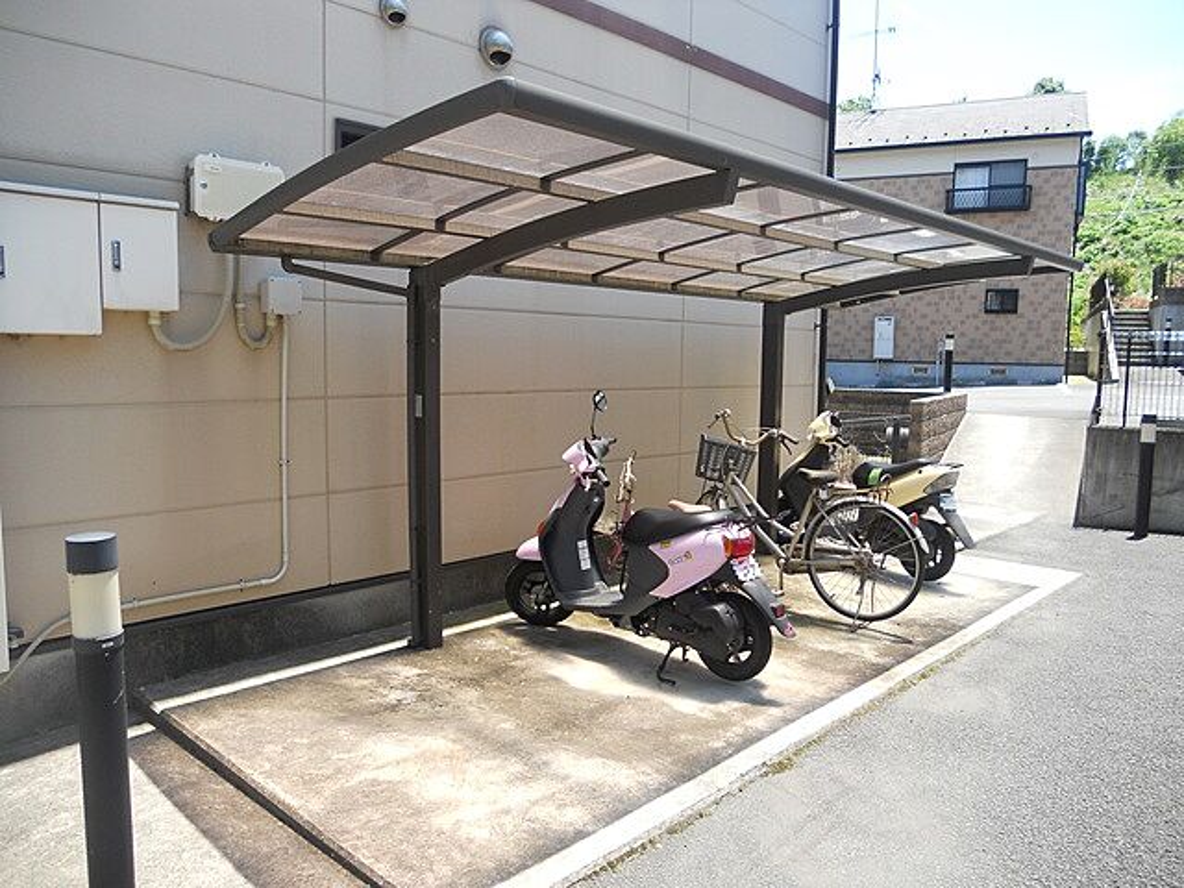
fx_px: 924
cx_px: 592
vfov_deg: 51.4
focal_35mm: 27
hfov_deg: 65.3
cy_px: 444
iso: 80
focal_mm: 4.9
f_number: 3.2
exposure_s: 1/250
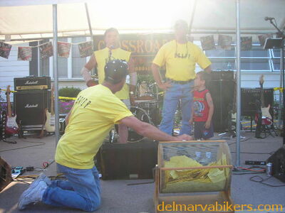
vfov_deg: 37.7
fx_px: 313
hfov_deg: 49.0
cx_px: 142
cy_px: 106
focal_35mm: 38
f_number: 3.2
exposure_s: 1/134
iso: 50
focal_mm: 6.3
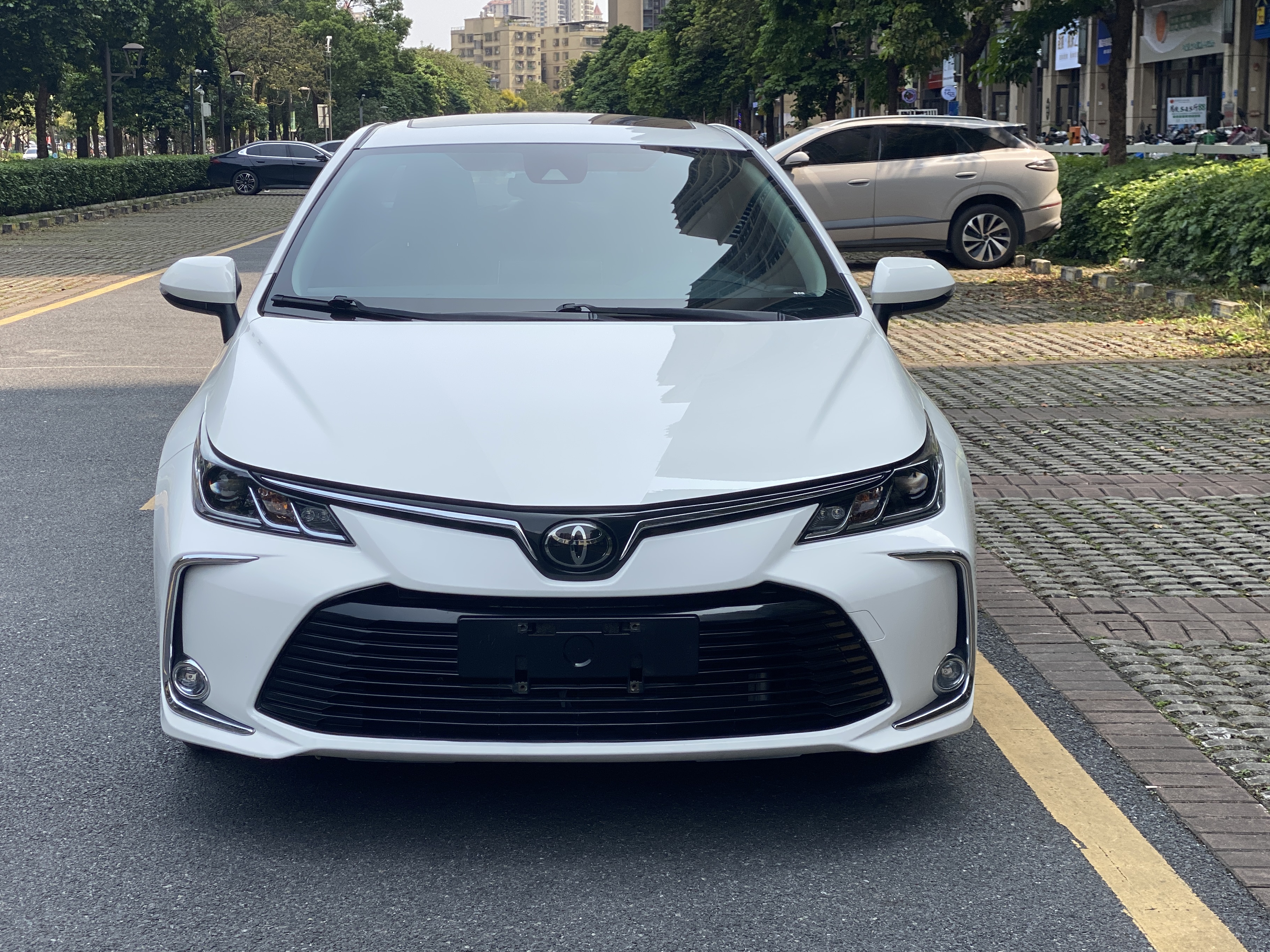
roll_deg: +0.9
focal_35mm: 58
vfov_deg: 25.2
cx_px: 582
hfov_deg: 33.2
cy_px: 458
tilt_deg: -8.7
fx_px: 2128
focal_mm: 6
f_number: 2
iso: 20
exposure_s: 1/786
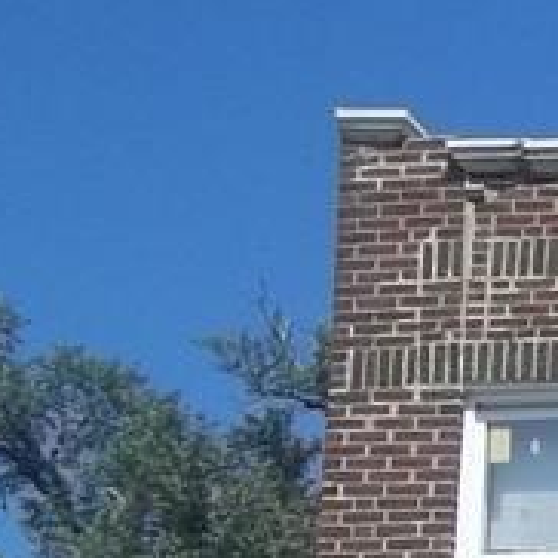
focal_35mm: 159
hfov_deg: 9.4
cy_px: 954
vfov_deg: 10.4
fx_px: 2900
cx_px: 1478
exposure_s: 1/160
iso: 64
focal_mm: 5.7
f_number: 8.8
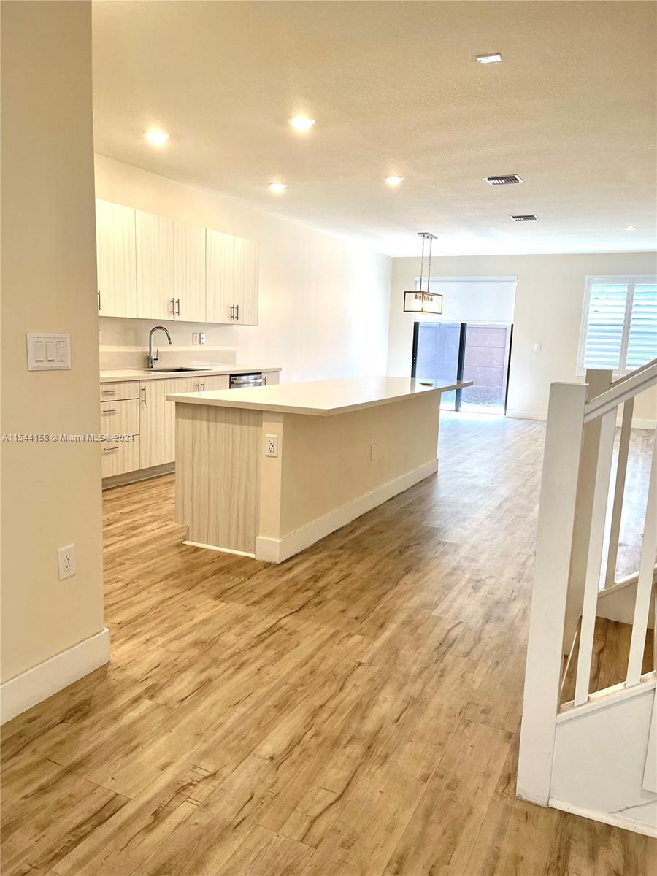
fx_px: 658
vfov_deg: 67.3
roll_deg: -2.7
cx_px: 328
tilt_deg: -10.1
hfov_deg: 53.1
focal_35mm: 26
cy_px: 438
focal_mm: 5.1
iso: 80
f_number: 1.6
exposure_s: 1/120
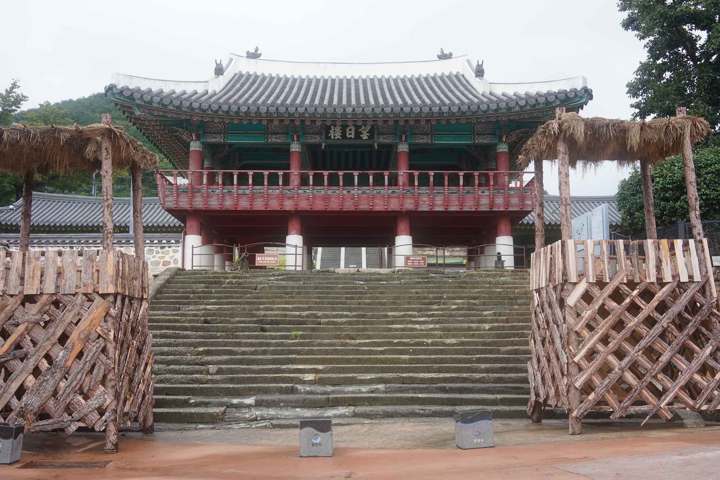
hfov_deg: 54.4
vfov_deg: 37.9
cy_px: 240
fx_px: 700
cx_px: 360
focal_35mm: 35
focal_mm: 35
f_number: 9
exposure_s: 1/100
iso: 400
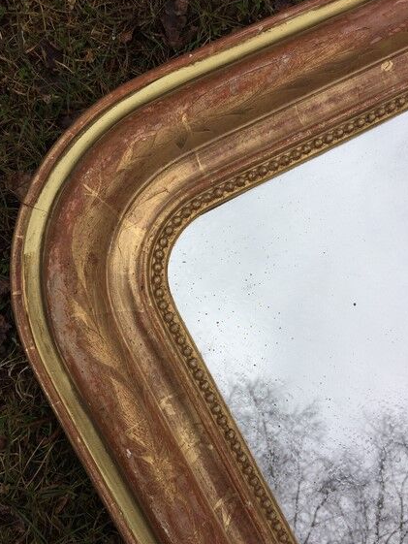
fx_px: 487
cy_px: 261
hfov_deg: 45.4
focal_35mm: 31
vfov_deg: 58.3
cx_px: 196
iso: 32
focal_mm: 4.15
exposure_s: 1/1026
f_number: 2.2
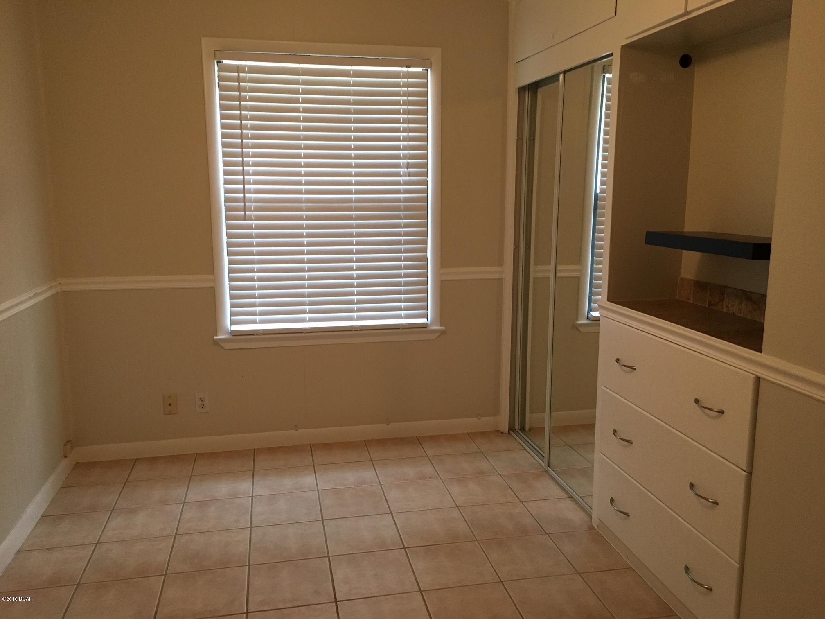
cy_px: 310
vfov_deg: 48.2
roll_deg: +0.3
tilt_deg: -9.1
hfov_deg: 61.7
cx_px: 412
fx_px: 691
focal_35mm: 29
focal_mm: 4.15
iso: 100
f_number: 2.2
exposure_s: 1/30
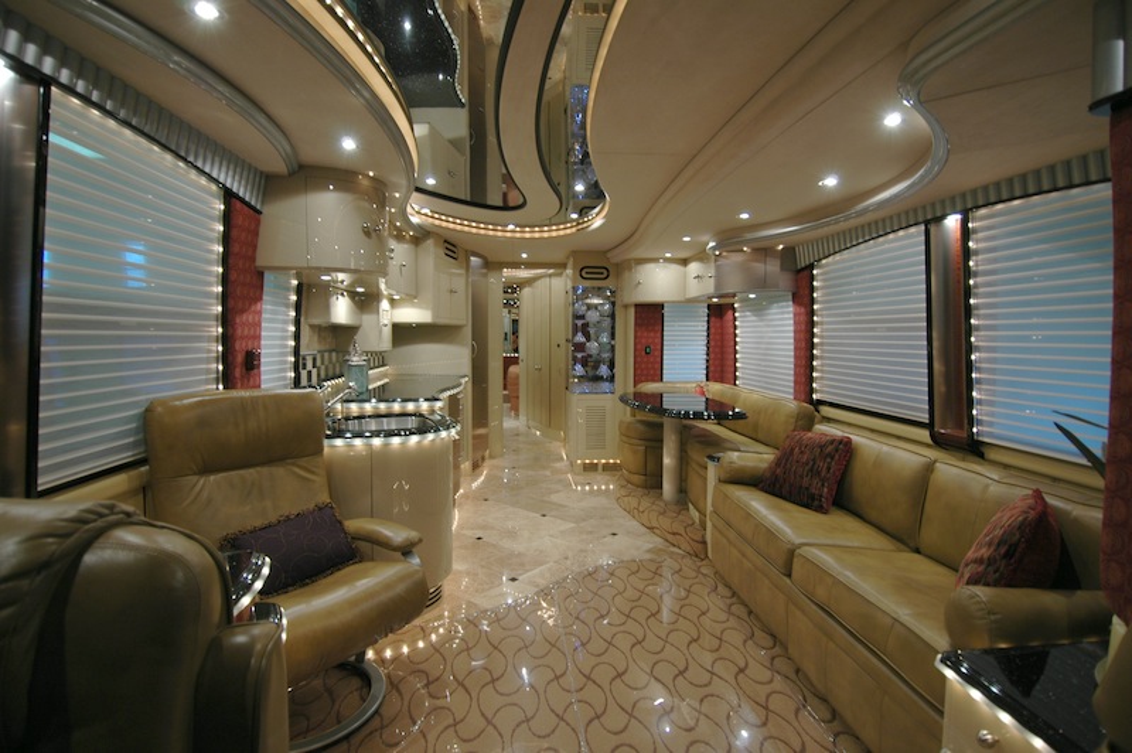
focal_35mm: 18
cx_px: 566
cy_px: 376
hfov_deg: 90.0
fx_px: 566
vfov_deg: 67.3
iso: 200
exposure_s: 1/8
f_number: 4
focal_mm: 12
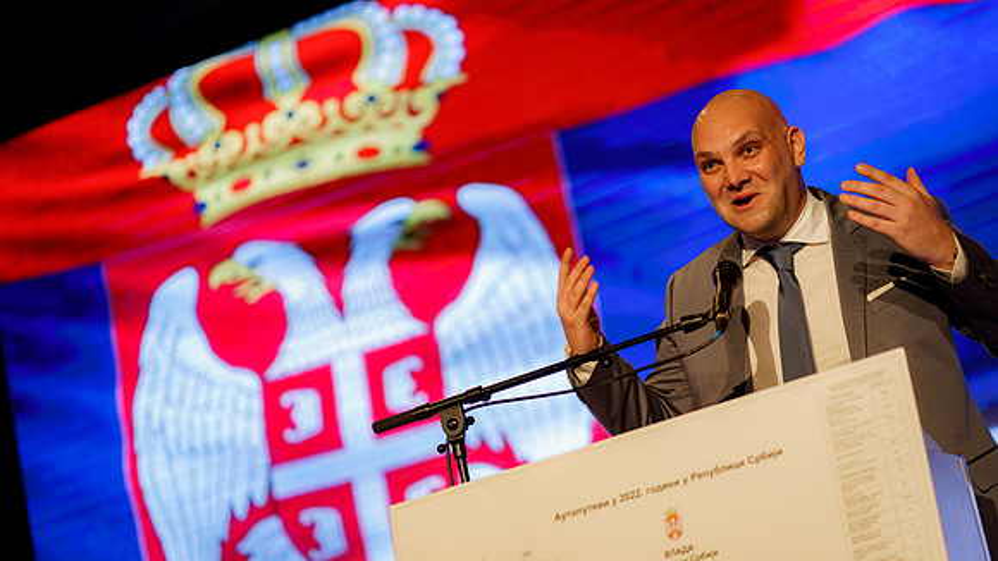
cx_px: 499
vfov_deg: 13.6
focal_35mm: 89
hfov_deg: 23.9
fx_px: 2356
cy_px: 287
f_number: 1.8
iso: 320
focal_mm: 85
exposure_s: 1/250
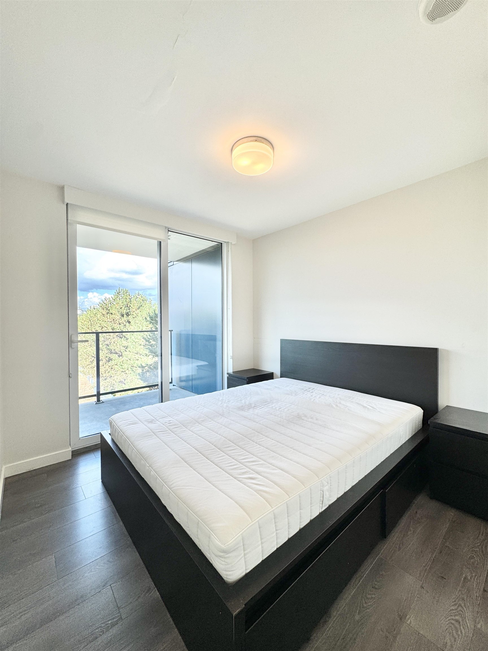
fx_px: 263
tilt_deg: -0.4
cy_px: 326
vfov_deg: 102.1
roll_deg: +0.1
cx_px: 244
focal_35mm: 14
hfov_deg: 85.7
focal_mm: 2.22
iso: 80
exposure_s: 1/120
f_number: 2.2
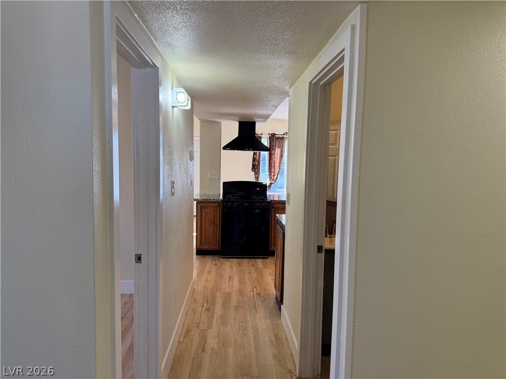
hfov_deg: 71.6
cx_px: 253
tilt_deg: -3.6
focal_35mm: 24
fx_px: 351
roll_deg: +0.2
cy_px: 190
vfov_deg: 56.8
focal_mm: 6.76
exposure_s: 1/233
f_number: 1.78
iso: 125
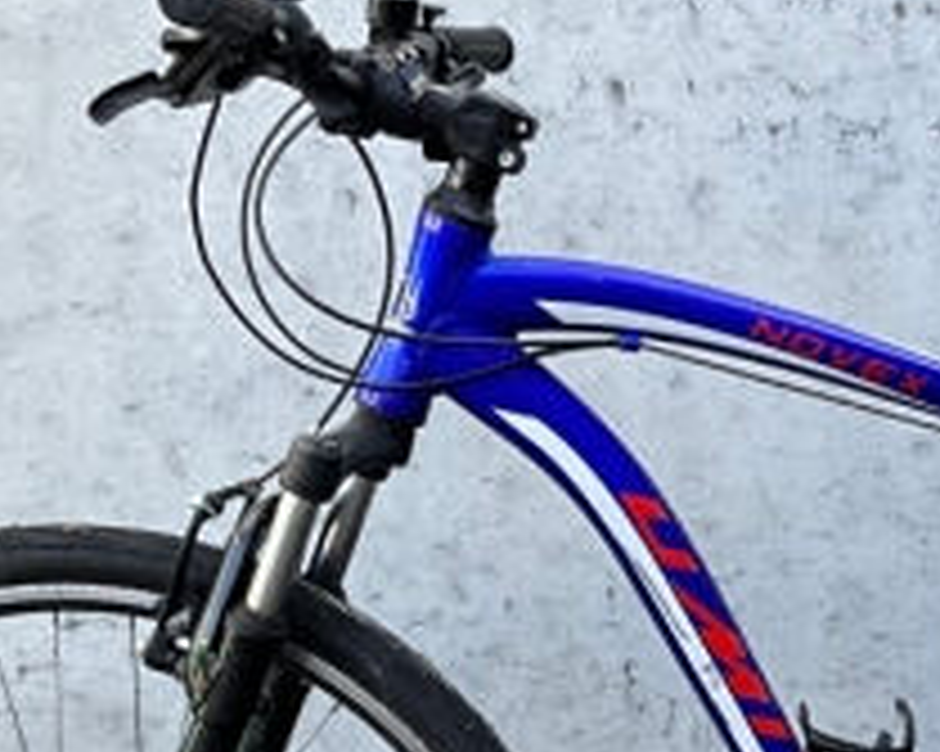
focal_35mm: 92
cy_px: 761
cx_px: 873
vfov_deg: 16.3
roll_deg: -0.4
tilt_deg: -9.5
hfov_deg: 20.3
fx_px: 2558
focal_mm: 3
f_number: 1.8
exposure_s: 1/139
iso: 16
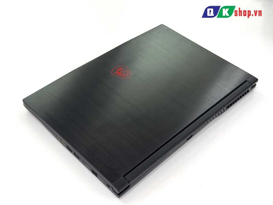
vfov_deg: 30.3
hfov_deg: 39.7
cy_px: 102
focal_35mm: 48
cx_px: 136
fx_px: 379
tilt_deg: -46.4
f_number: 1.78
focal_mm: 6.76
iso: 64
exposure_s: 1/100
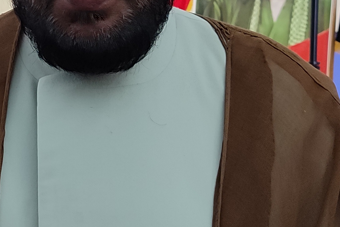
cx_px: 3
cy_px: -5
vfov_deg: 13.2
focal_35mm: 102
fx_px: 963
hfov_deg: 19.5
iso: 332
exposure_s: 1/50
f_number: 1.89
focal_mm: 5.95
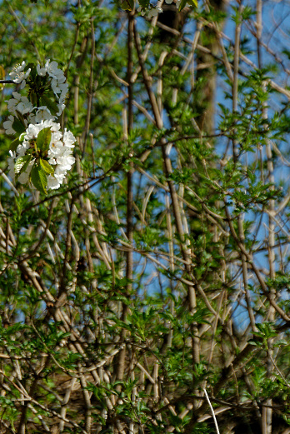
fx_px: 2558
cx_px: -9
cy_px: -32
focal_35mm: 212
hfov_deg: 6.5
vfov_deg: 9.6
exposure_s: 1/640
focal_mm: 92
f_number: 7.1
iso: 180
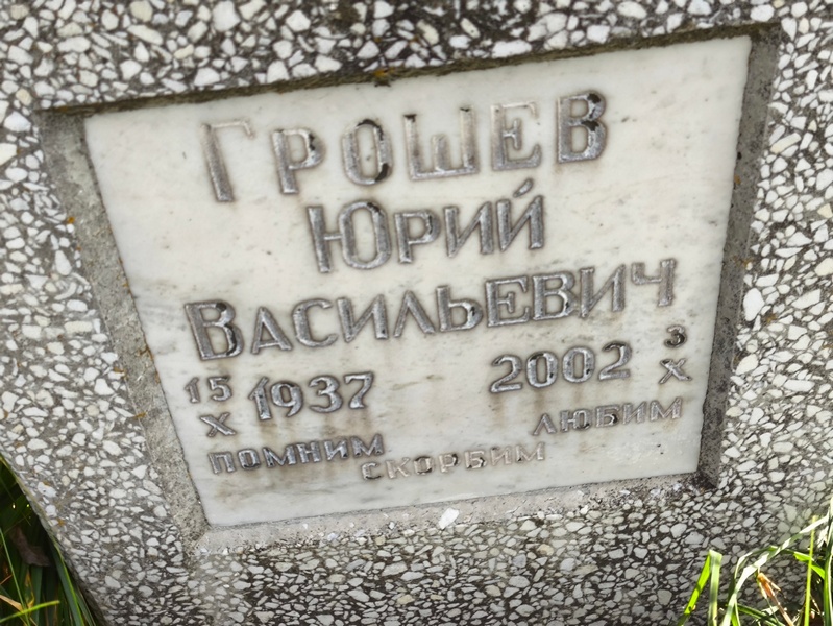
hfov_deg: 38.2
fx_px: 1204
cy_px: 313
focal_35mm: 50
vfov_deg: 29.1
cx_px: 416
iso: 50
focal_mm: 4.71
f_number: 1.7
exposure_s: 1/189
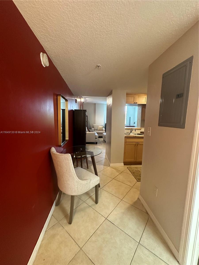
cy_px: 132
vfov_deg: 102.1
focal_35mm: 14
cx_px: 100
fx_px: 107
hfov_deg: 85.7
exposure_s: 1/60
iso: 400
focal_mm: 2.22
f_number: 2.2
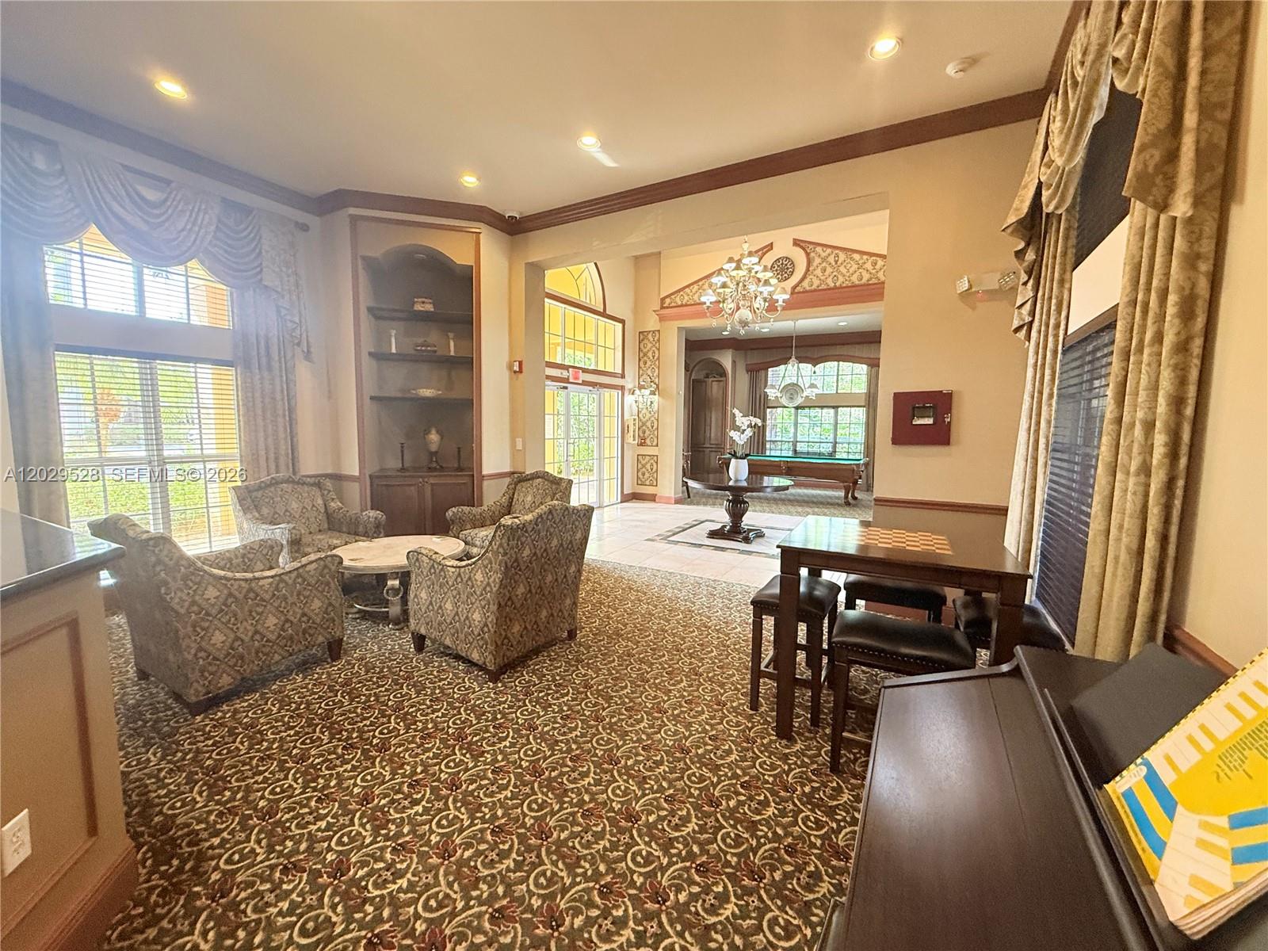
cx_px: 634
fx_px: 513
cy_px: 476
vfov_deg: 85.7
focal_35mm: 14
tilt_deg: -5.8
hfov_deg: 102.1
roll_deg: -1.4
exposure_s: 1/60
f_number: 2.2
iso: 320
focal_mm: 2.22
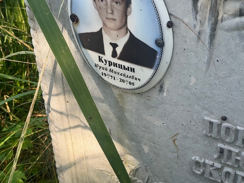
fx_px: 543
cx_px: 122
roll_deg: -1.8
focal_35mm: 77
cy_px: 92
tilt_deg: -43.9
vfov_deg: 19.1
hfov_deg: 25.3
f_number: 2.8
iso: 64
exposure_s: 1/121
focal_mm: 9
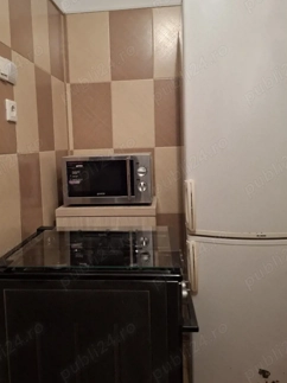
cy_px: 180
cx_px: 121
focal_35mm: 31
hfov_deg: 45.3
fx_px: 343
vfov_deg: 58.3
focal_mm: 4.69
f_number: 1.8
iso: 500
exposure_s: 1/25
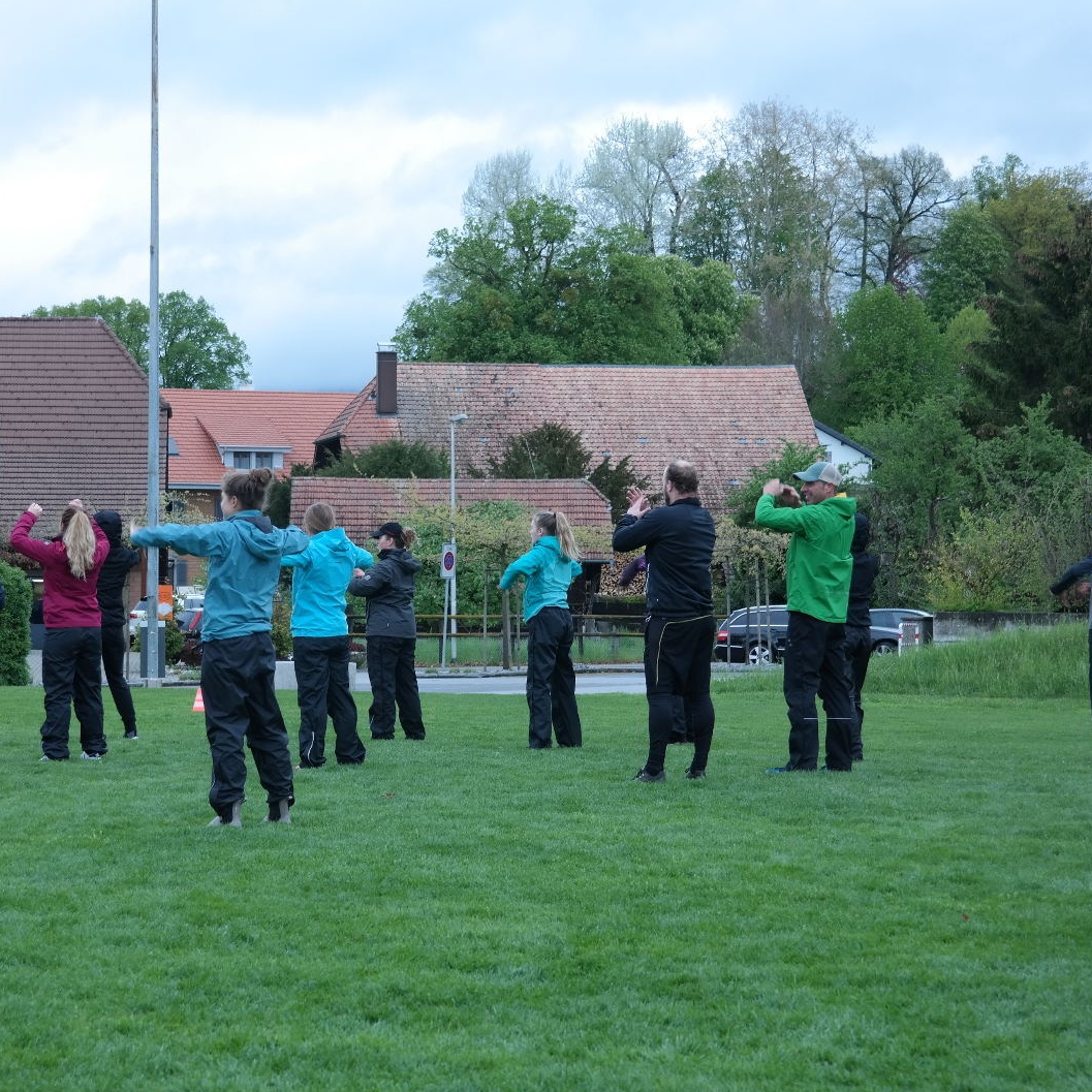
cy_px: 547
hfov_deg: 16.1
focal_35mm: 108
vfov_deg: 16.1
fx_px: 3855
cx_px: 337
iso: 200
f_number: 6.3
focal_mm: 55
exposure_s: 1/100
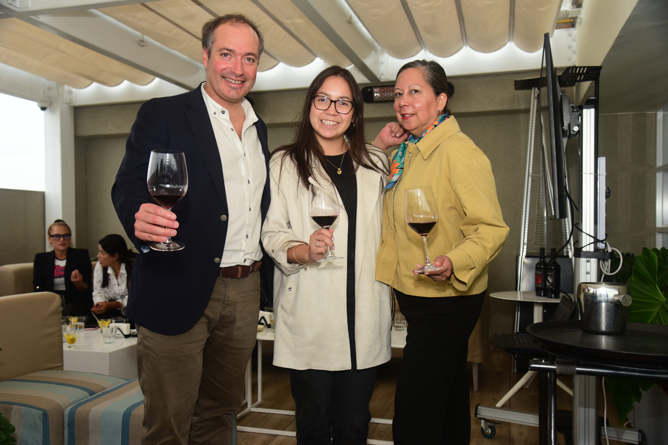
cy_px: 222
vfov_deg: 41.1
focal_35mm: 32
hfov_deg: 58.7
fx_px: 594
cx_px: 334
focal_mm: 32
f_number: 5.6
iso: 400
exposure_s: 1/125
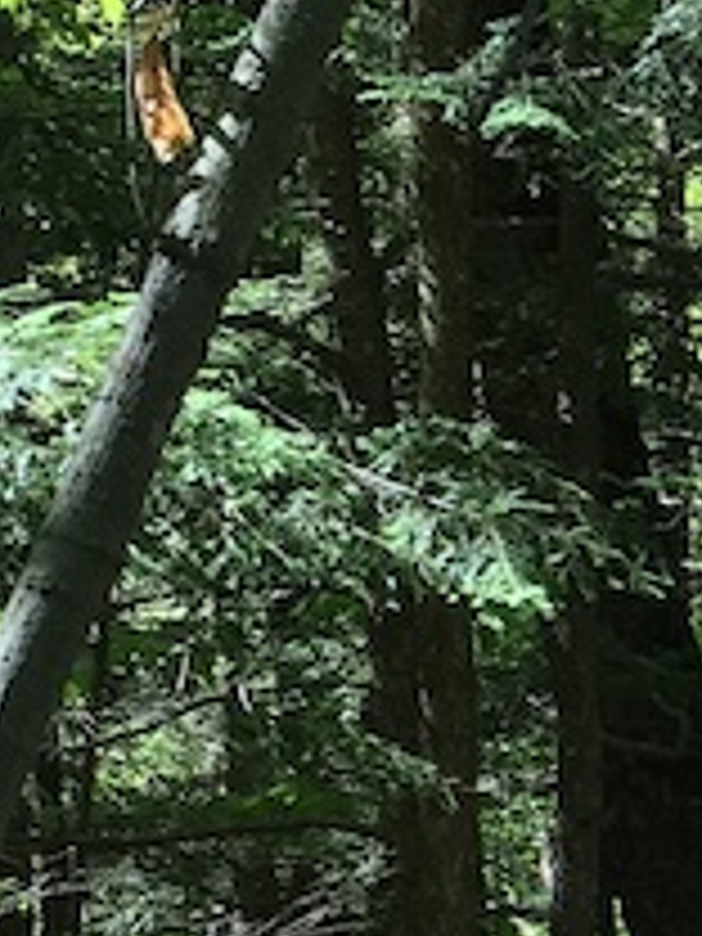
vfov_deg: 13.0
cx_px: 1368
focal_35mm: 149
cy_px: 1028
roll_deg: +4.6
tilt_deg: -2.0
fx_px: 4029
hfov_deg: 9.4
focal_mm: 4.15
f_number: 2.2
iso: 25
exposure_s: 1/188
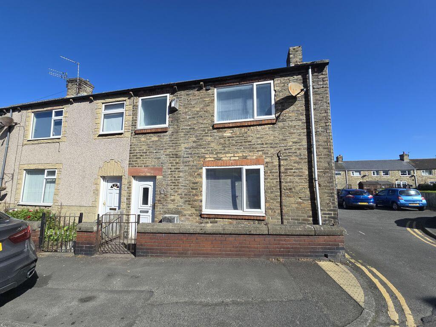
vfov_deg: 89.9
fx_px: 164
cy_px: 164
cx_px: 218
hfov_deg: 106.2
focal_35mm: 13
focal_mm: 2.2
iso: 50
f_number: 2.2
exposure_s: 1/2204
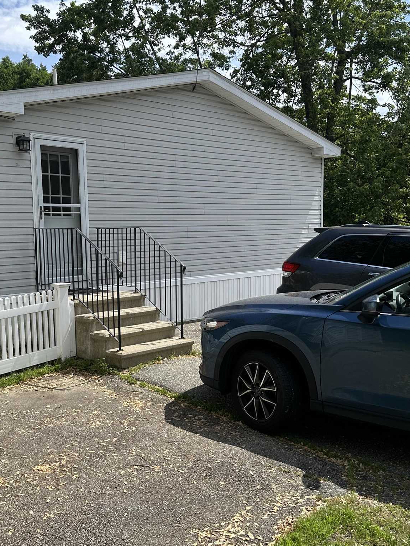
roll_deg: +0.6
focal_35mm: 36
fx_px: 569
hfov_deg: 39.3
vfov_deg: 51.3
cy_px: 290
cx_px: 146
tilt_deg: -5.1
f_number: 1.78
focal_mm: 6.86
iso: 80
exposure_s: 1/4348
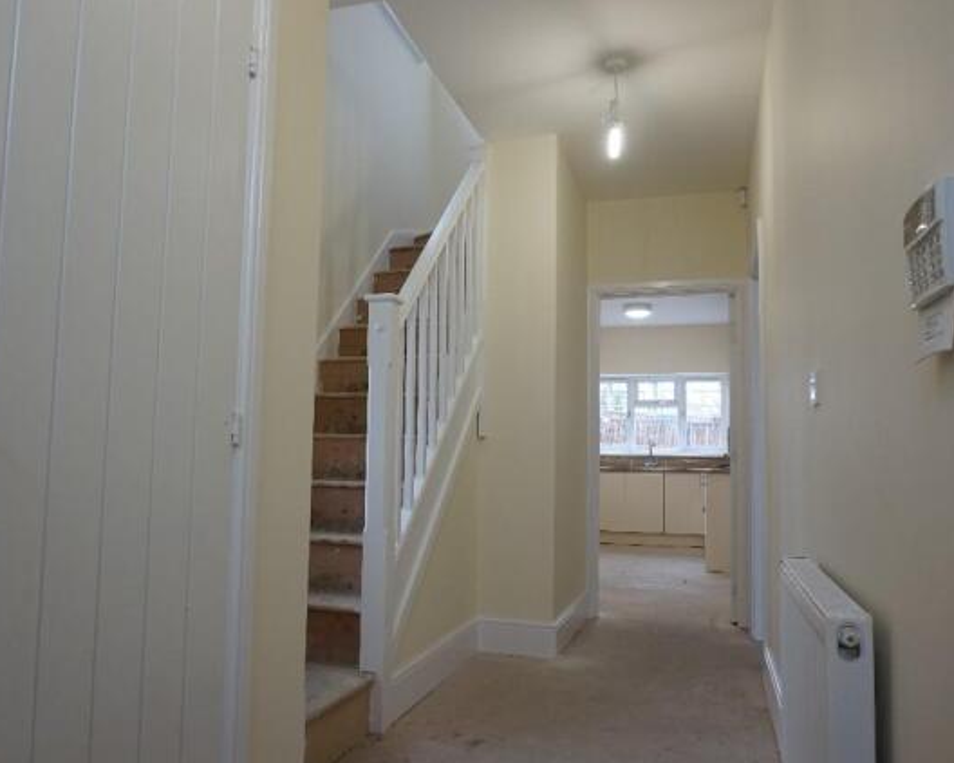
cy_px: 391
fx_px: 790
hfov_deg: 62.2
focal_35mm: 28
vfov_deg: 51.5
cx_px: 455
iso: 800
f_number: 5.6
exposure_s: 1/60
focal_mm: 16
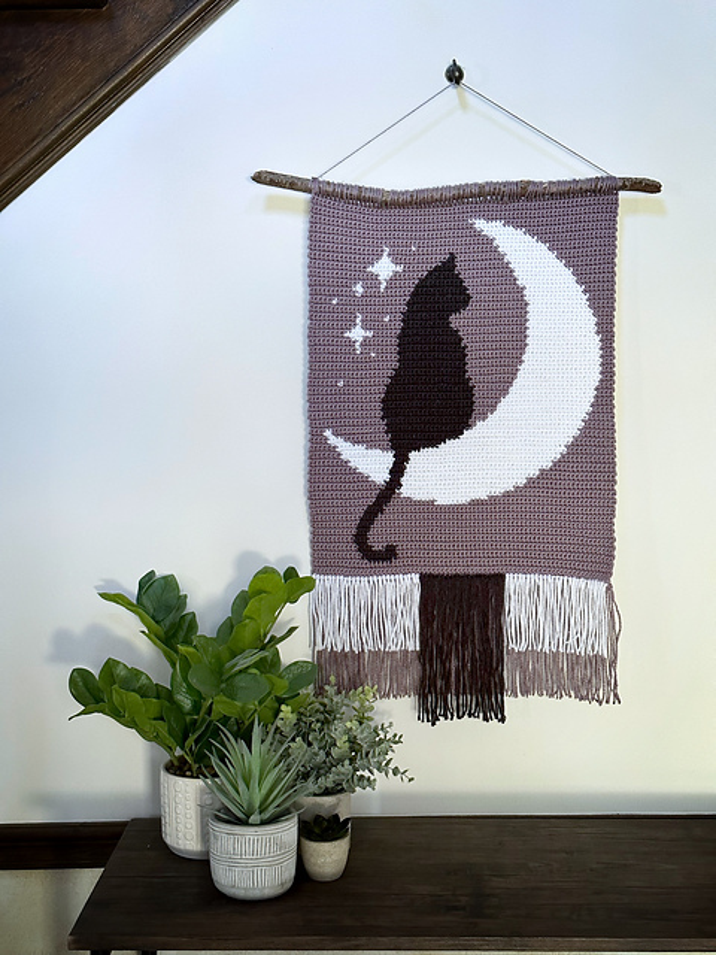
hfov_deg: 30.3
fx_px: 1324
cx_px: 358
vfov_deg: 39.7
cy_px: 478
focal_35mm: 48
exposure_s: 1/42
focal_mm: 6.86
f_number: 1.78
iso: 250
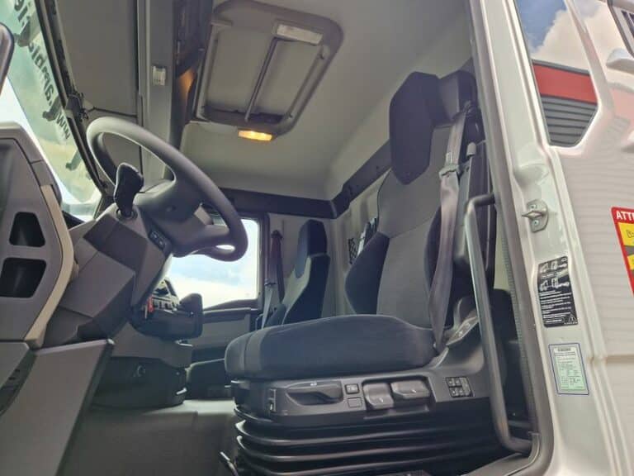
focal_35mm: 23
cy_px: 238
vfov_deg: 58.9
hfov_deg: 73.9
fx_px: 421
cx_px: 317
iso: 50
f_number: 1.8
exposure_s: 1/180
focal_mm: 5.4
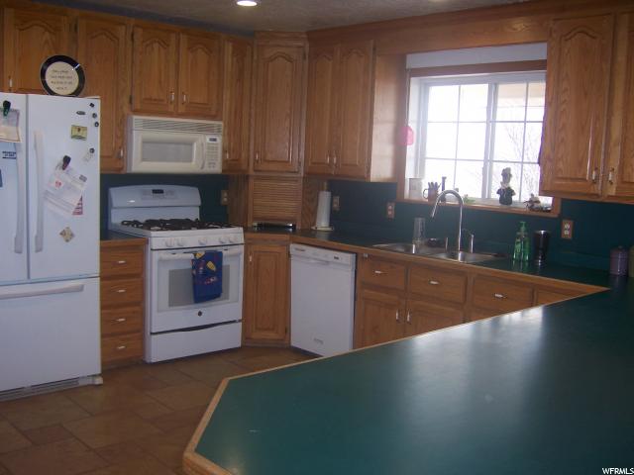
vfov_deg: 39.7
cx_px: 317
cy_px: 238
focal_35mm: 36
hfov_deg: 51.4
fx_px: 659
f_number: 2.8
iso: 80
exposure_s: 1/60
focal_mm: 6.2
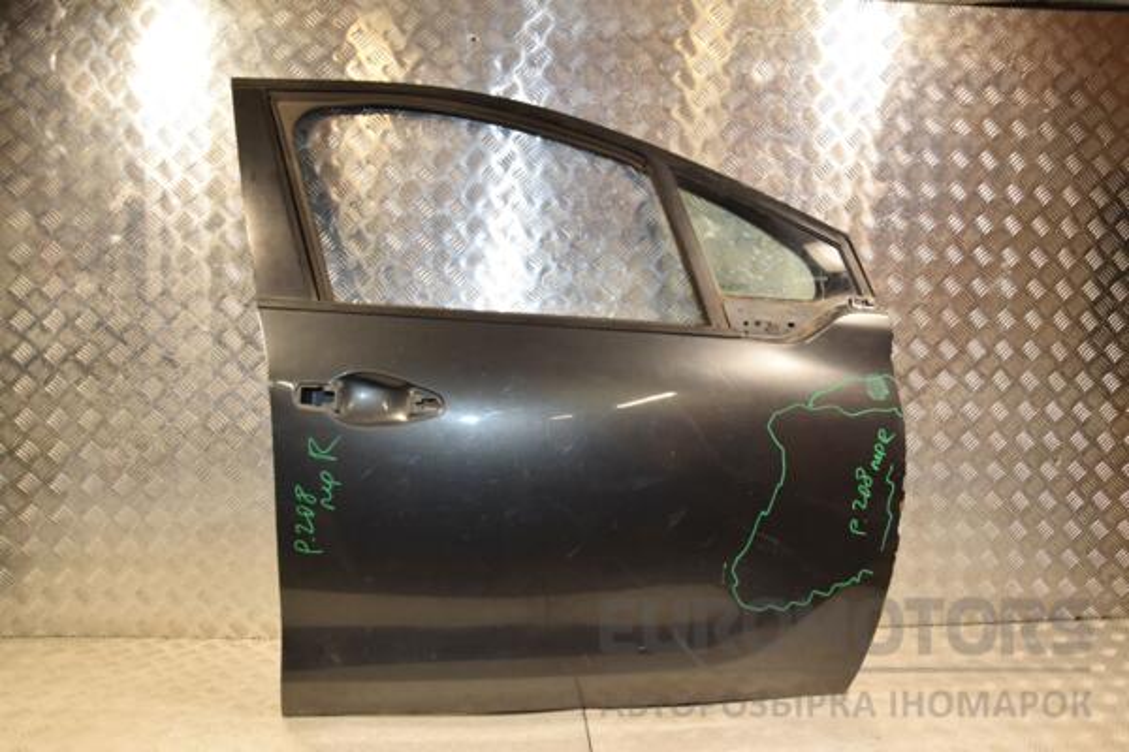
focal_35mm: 27
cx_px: 564
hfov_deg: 67.4
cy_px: 376
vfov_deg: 47.9
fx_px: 847
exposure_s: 1/200
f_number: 5
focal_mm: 18
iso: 800
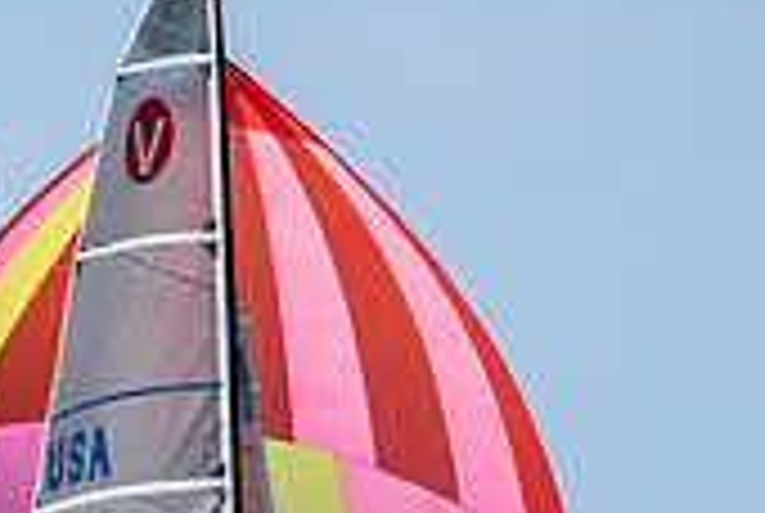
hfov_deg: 1.1
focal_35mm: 1834
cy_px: 848
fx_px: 39040
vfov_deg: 0.8
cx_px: -417
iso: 320
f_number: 5.6
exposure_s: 1/2500
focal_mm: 300
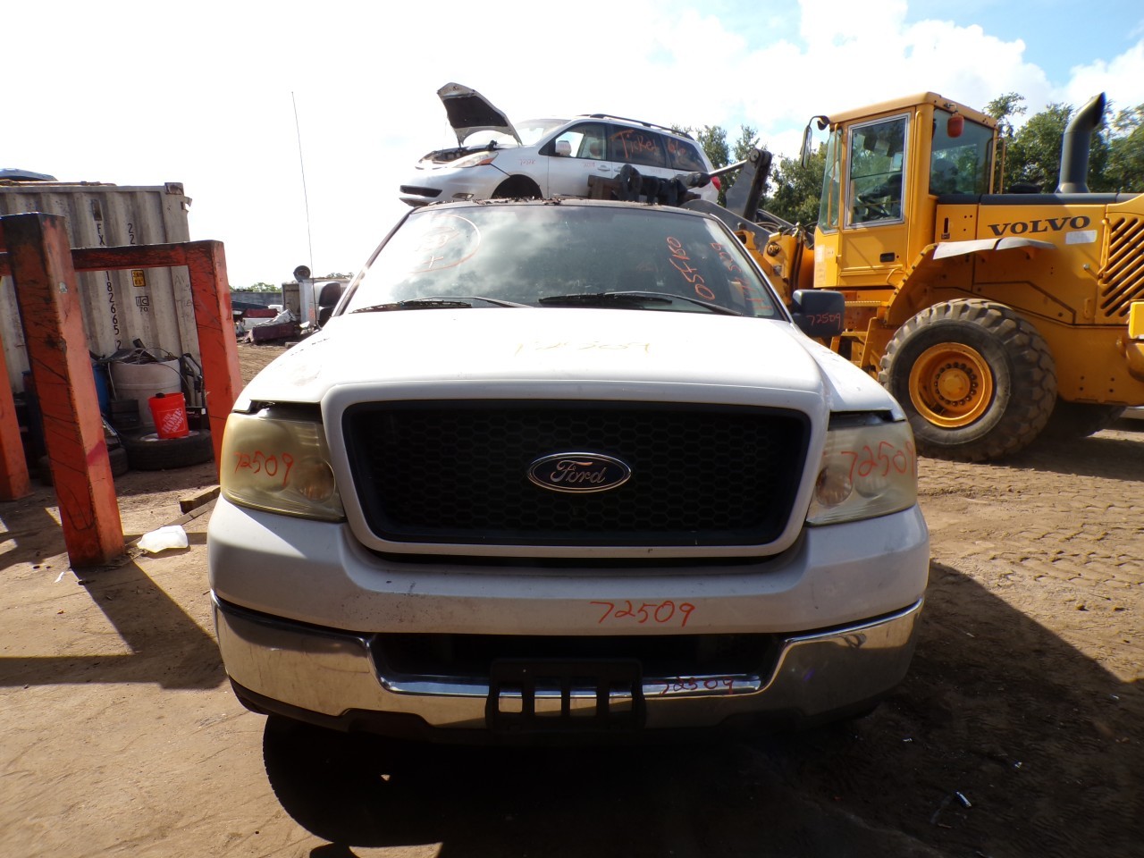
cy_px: 429
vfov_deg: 56.8
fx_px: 793
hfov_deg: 71.6
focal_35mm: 24
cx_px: 572
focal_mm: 4.3
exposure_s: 1/450
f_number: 4.4
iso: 100
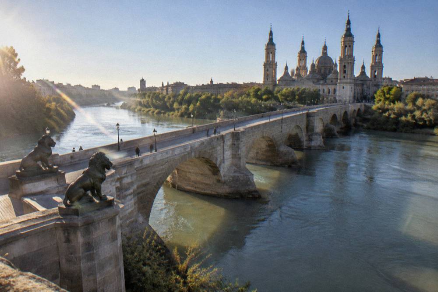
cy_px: 146
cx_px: 219
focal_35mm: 40
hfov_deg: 48.5
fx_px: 486
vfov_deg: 33.4
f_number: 11
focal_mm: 40
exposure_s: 1/100
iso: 200
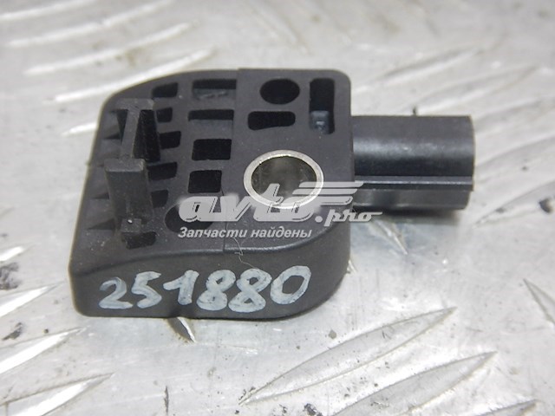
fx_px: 978
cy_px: 208
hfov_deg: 31.7
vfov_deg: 24.0
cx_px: 278
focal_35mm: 61
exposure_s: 1/13
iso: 500
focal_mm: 11
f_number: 4.4
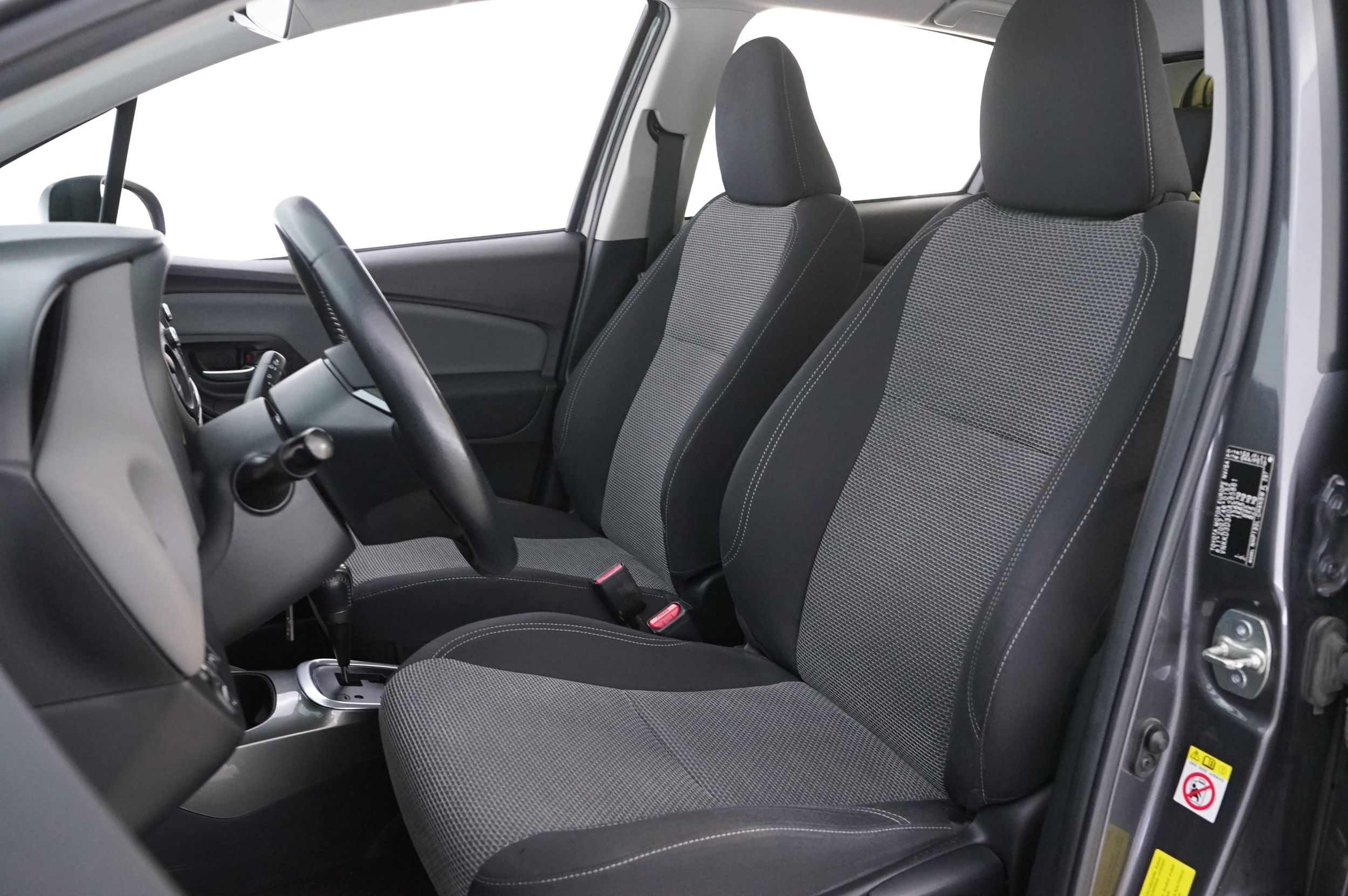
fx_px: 1160
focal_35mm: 31
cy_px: 448
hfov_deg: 60.3
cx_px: 674
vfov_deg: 42.3
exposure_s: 1/10
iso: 4000
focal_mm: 31
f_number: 6.3
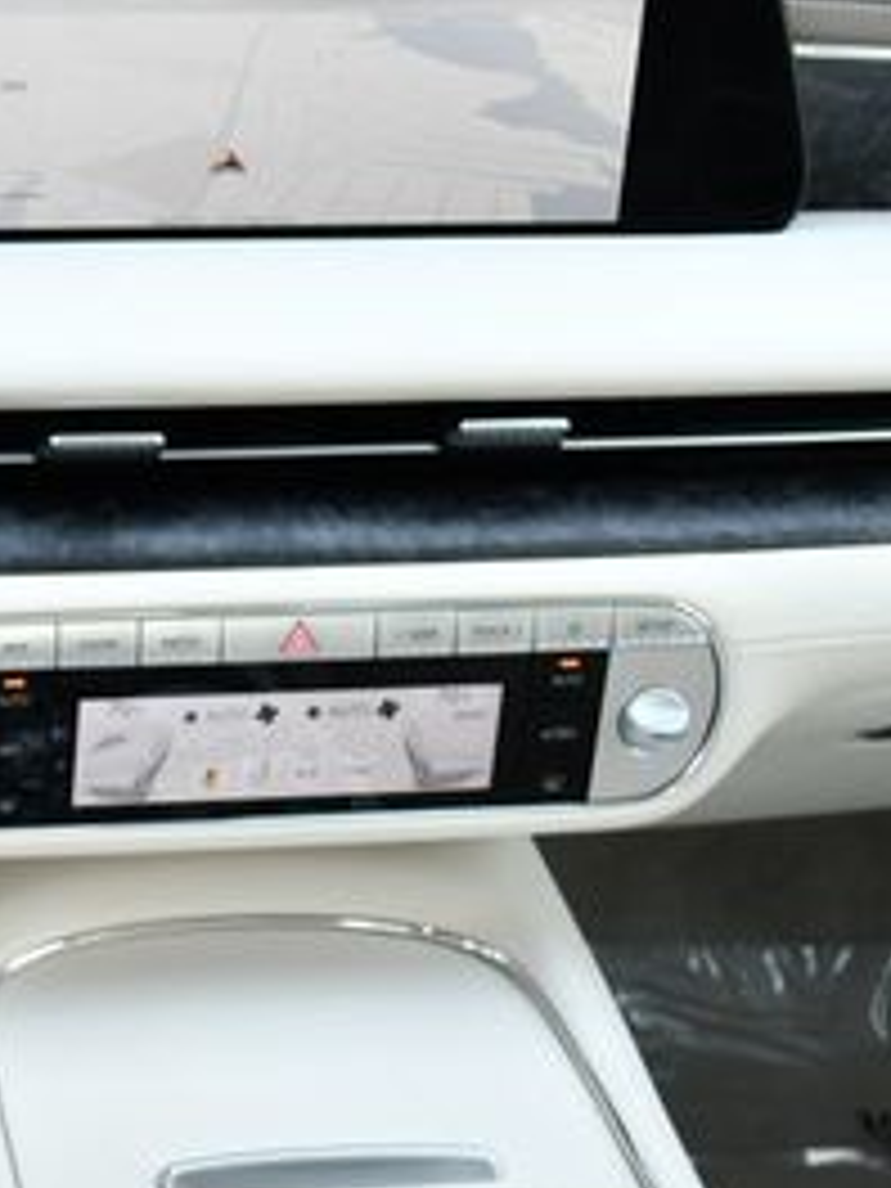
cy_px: 626
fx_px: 2883
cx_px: -369
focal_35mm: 84
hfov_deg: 16.3
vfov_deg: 23.3
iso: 560
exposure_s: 1/250
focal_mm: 18
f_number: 3.5
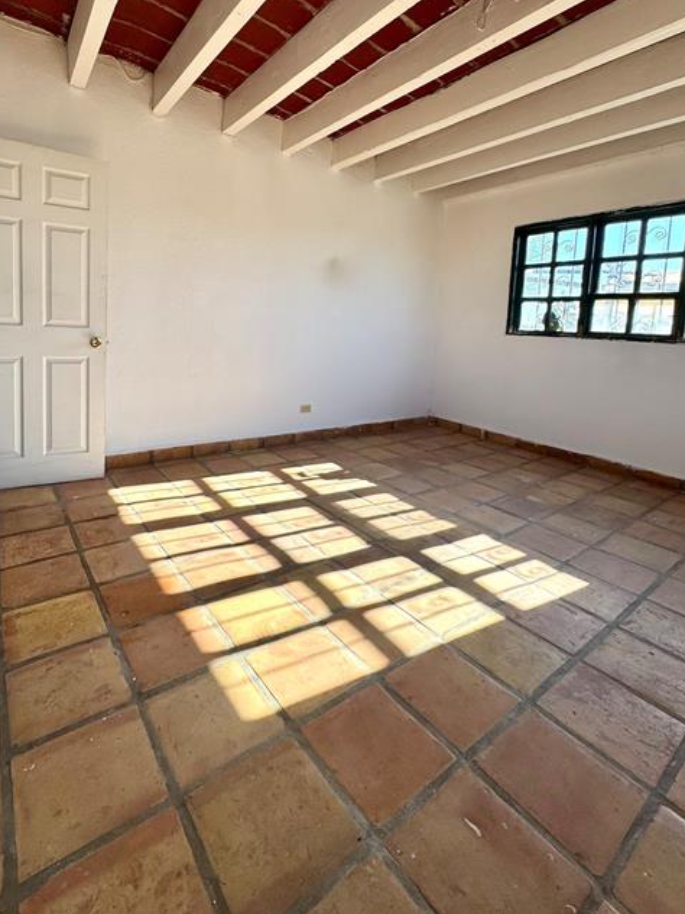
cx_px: 309
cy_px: 366
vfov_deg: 89.9
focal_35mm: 17
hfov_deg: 74.5
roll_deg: -3.7
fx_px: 449
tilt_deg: -5.2
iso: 40
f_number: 2.2
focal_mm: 2.22
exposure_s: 1/361
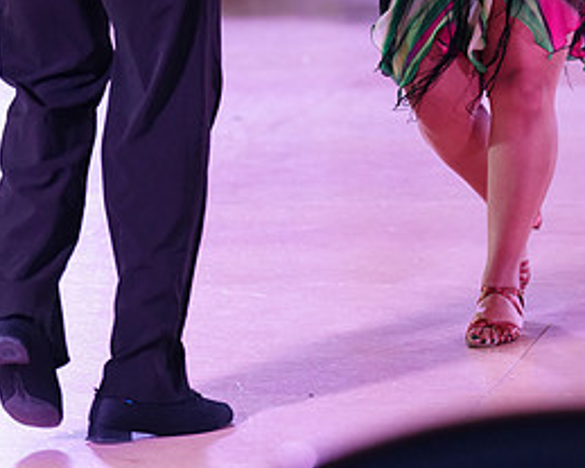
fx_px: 4483
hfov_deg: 7.5
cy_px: -124
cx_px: 324
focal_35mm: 259
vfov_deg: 5.9
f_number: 2.8
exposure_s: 1/500
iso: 2000
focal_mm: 123
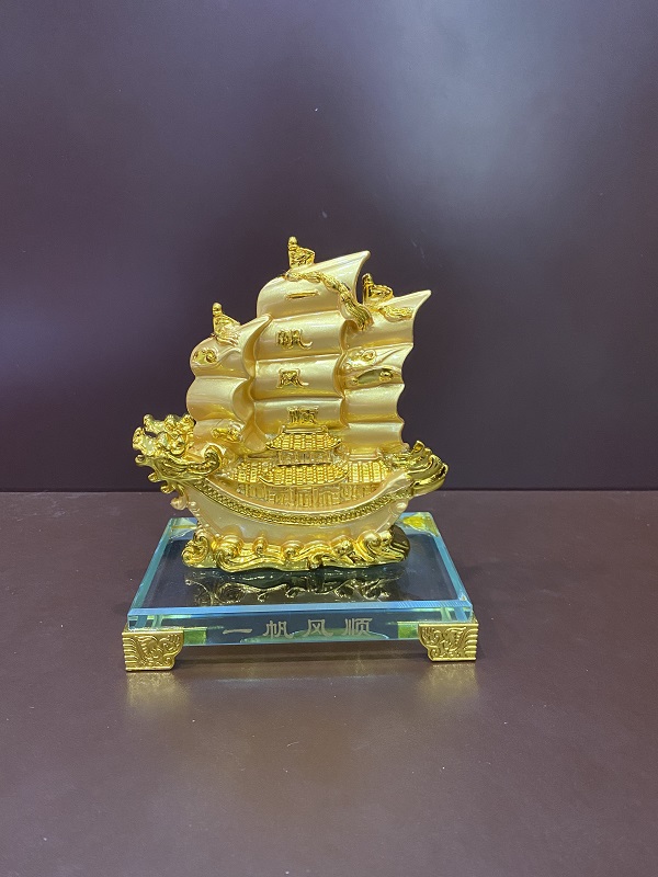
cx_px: 329
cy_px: 438
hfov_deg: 53.1
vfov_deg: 67.3
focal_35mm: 26
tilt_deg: -15.6
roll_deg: -0.3
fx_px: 659
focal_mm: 4.25
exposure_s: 1/40
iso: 500
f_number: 1.8
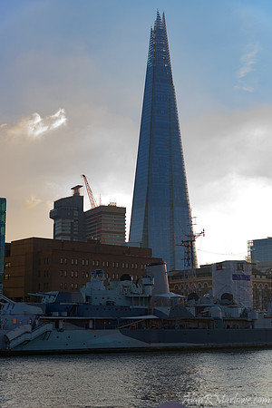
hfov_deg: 24.6
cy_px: 204
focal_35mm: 55
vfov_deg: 36.2
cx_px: 136
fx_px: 623
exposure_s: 1/160
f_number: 4
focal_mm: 55
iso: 100
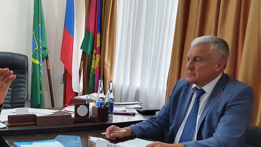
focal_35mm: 45
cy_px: 117
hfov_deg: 43.7
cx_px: 59
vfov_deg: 26.1
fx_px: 311
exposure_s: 1/100
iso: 250
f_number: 2.4
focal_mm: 4.32
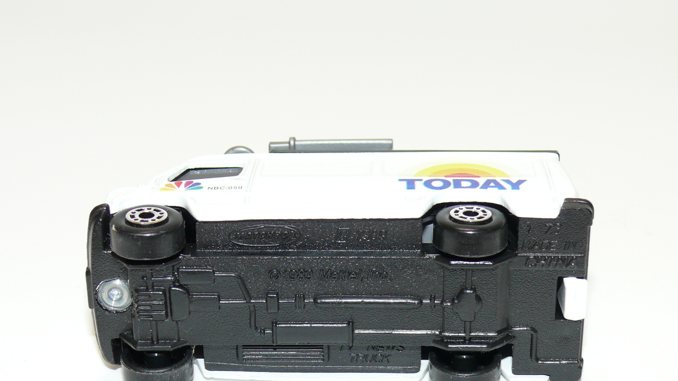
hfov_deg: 26.2
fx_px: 1456
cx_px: 340
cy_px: 236
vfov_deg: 14.9
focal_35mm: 81
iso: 100
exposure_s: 1/30
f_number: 4
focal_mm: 11.1
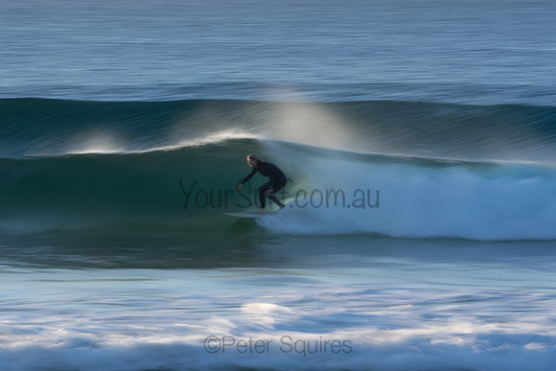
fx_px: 4932
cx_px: 290
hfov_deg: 6.5
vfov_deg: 4.3
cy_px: 178
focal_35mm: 319
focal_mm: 200
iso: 100
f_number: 29
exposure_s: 1/10
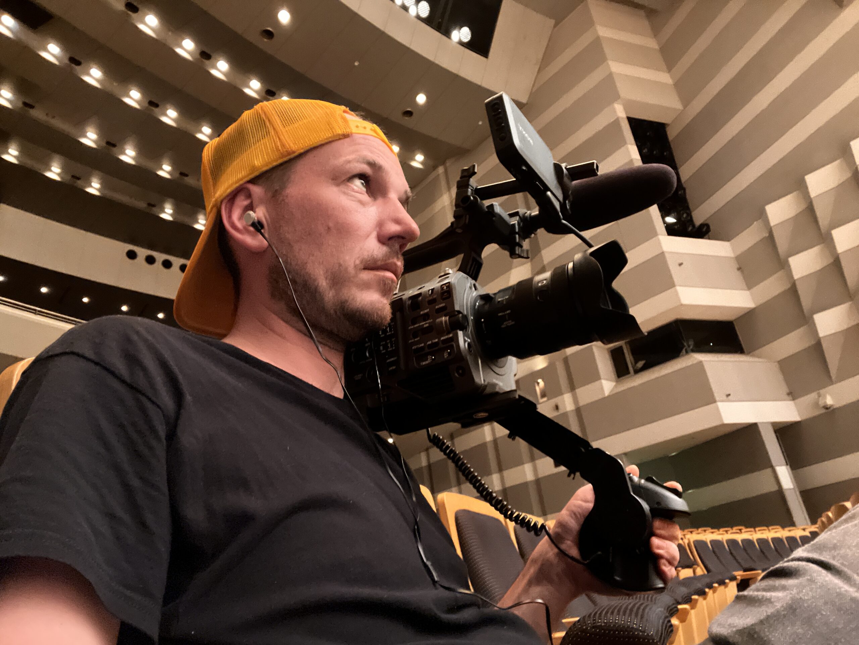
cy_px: 322
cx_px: 430
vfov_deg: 58.9
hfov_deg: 73.9
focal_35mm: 23
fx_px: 571
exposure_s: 1/20
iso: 640
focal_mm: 2.71
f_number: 2.2
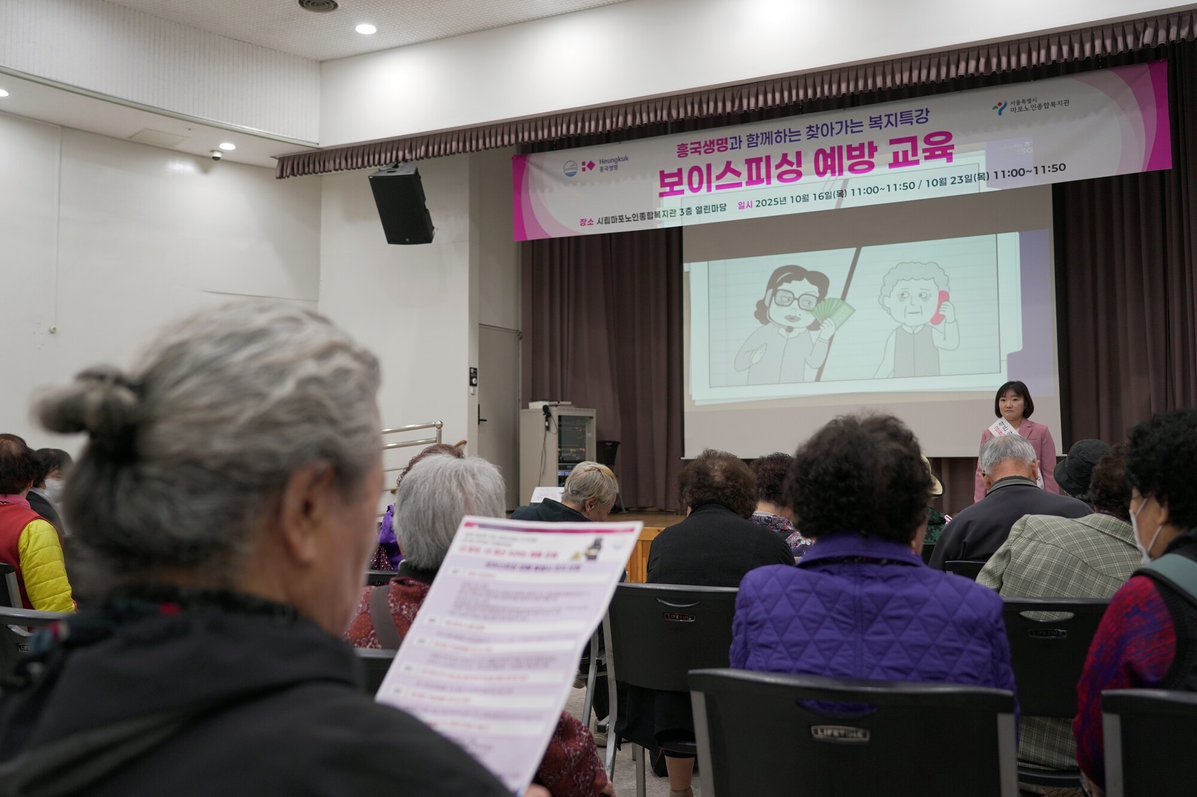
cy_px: 398
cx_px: 598
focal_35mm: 31
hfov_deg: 60.3
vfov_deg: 42.3
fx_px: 1030
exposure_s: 1/100
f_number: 4
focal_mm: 31
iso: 800
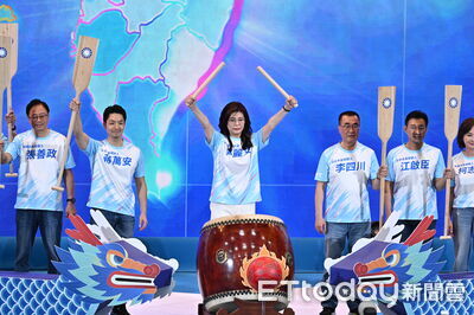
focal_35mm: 340
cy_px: 158
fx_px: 4473
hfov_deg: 6.1
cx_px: 237
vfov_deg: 4.0
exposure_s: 1/320
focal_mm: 340
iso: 2000
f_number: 5.6
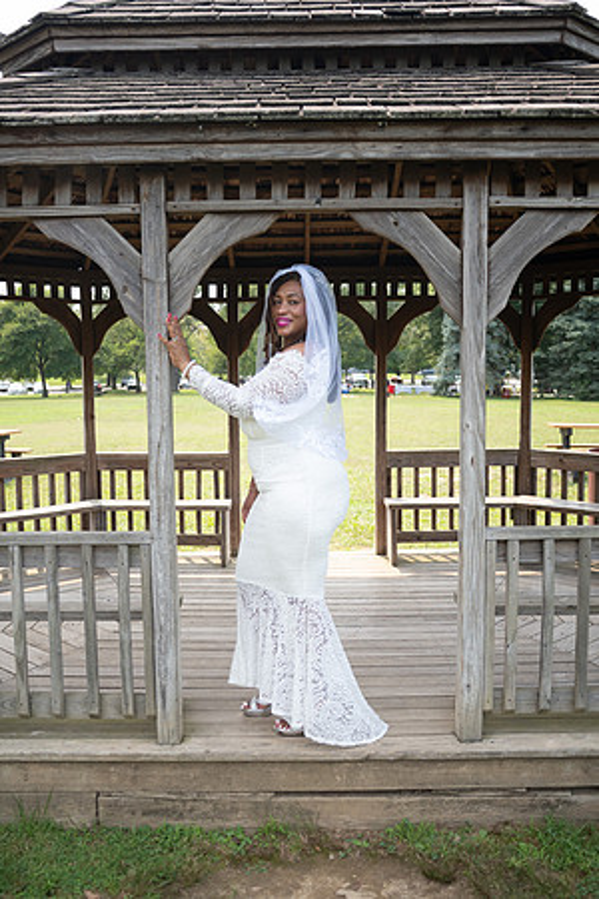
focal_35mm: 36
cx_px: 300
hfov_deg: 36.9
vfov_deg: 53.1
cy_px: 450
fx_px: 898
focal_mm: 35
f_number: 3.7
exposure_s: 1/1600
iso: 800
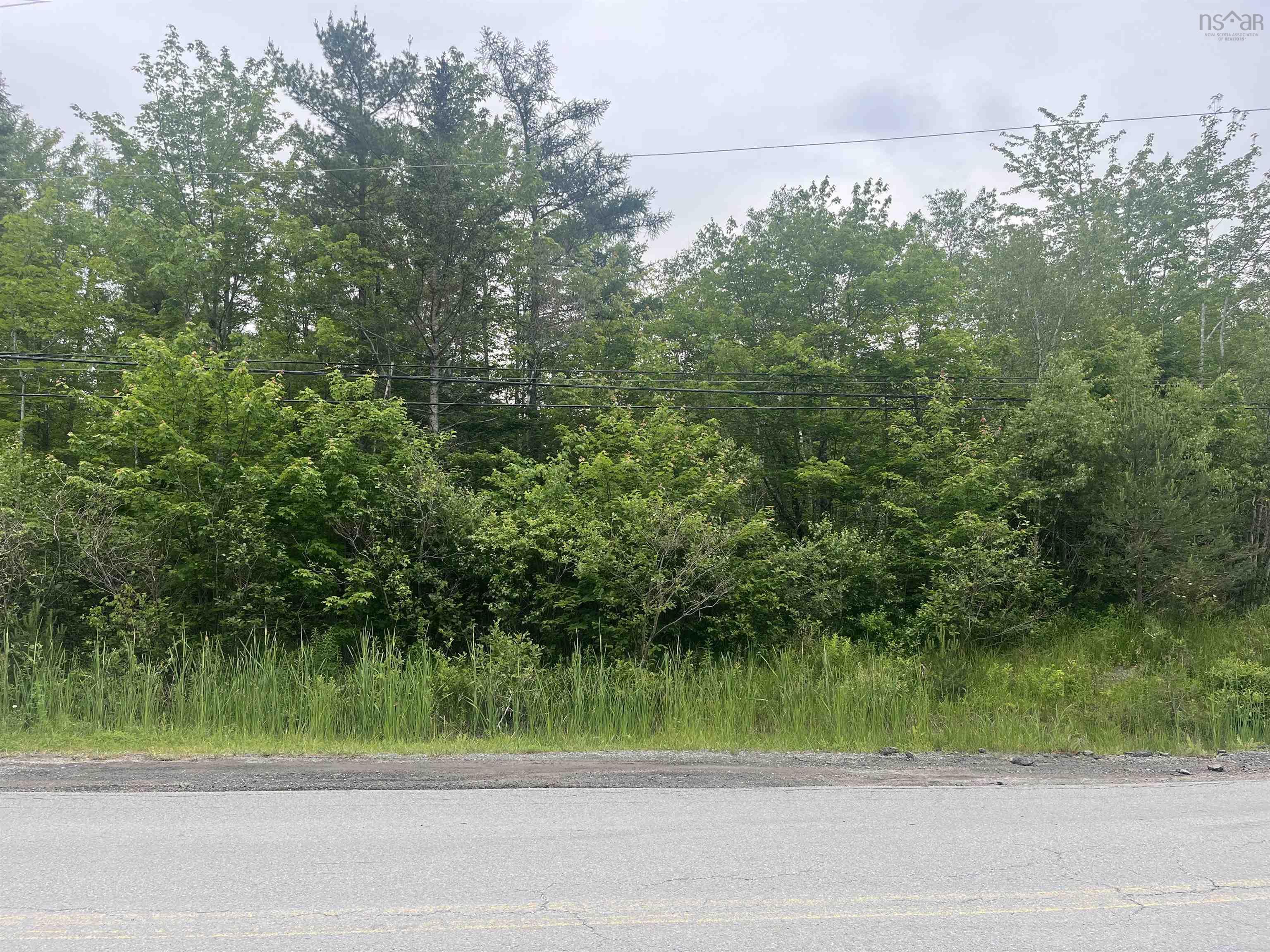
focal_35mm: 26
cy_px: 476
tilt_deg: +5.9
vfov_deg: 53.1
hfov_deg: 67.3
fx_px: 954
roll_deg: -1.1
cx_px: 635
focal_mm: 5.1
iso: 50
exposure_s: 1/772
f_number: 1.6
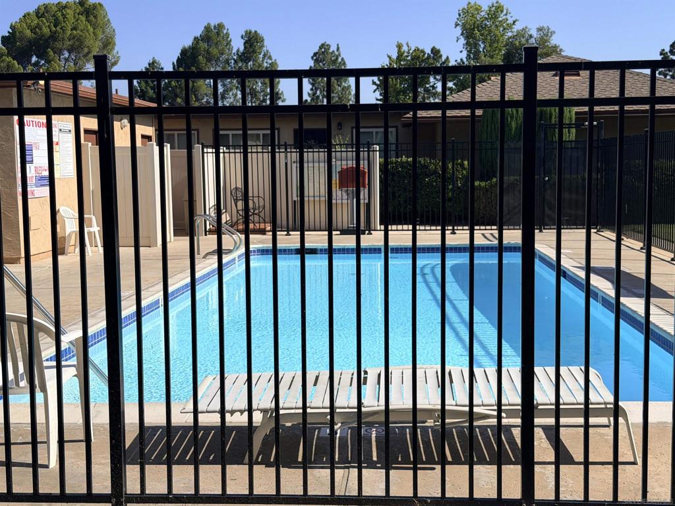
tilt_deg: -7.1
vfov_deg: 30.3
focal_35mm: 48
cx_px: 338
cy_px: 253
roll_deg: +0.9
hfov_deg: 39.7
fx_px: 936
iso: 64
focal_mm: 6.76
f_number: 1.78
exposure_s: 1/7143
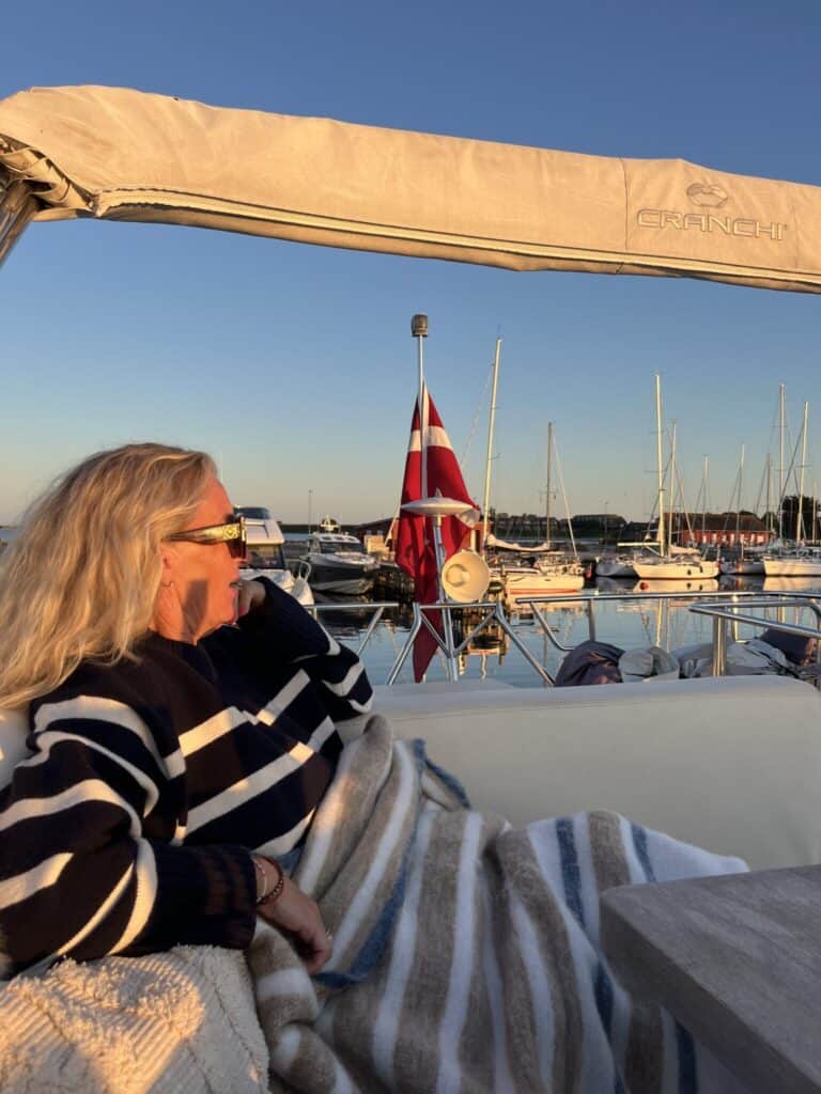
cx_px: 410
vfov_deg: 67.3
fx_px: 822
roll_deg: -0.3
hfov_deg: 53.1
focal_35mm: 26
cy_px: 547
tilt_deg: -2.1
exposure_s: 1/885
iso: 50
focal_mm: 5.1
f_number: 1.6
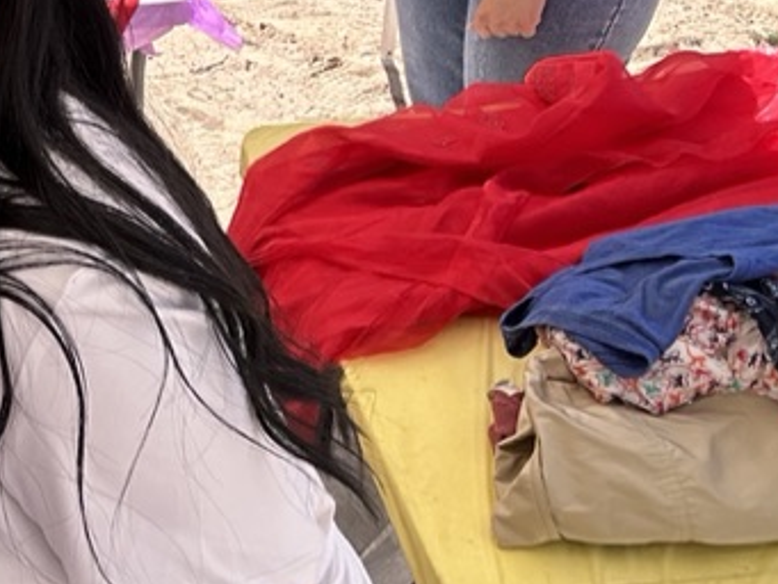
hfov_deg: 26.7
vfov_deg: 20.7
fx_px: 1551
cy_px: 24
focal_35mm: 69
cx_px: 5
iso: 25
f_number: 1.9
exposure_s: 1/400
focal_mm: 2.69
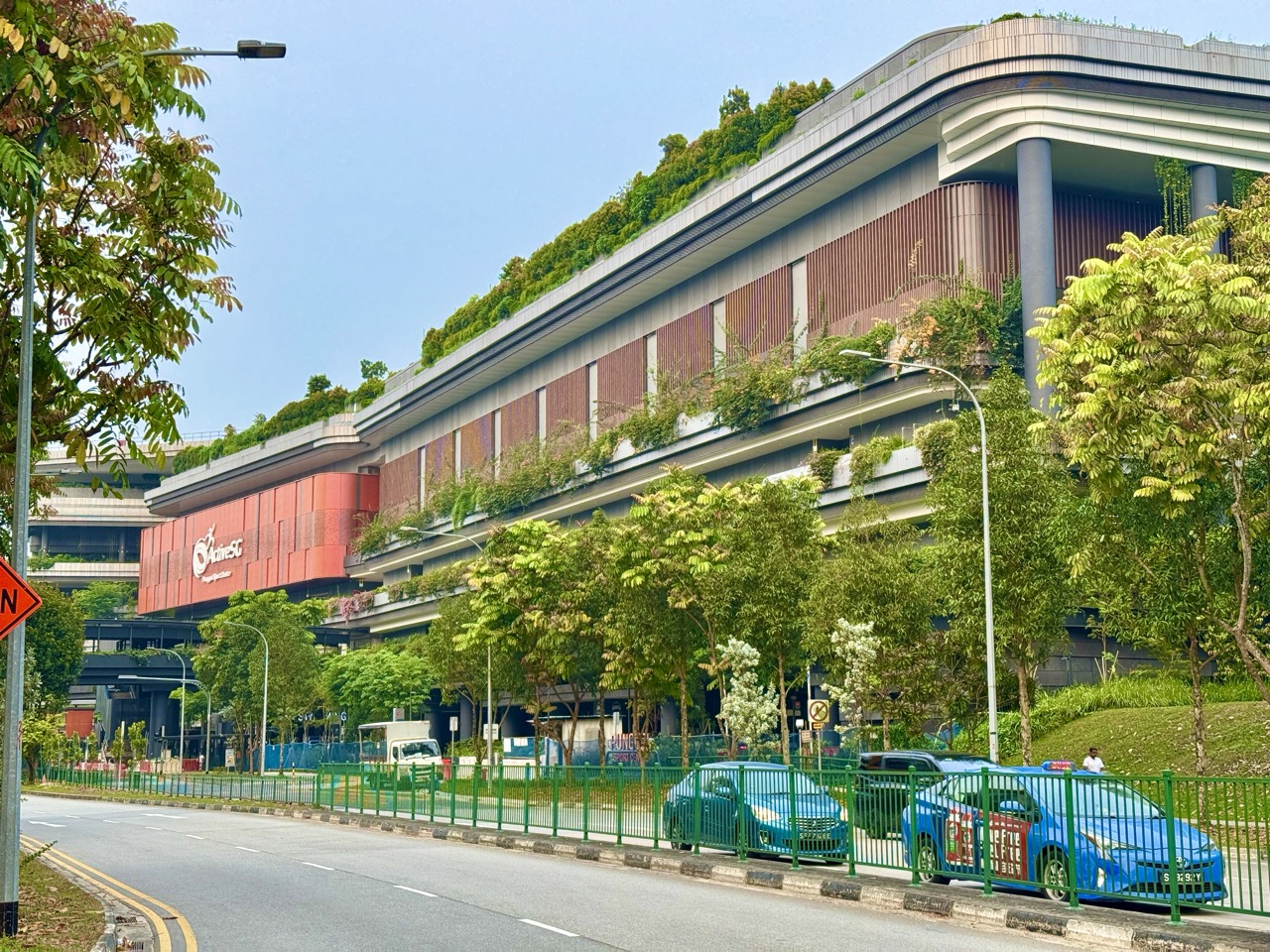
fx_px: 1761
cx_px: 635
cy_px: 476
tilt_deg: +8.7
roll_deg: +0.5
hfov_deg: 39.7
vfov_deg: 30.3
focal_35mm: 48
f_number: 1.78
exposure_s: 1/370
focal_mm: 6.76
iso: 64
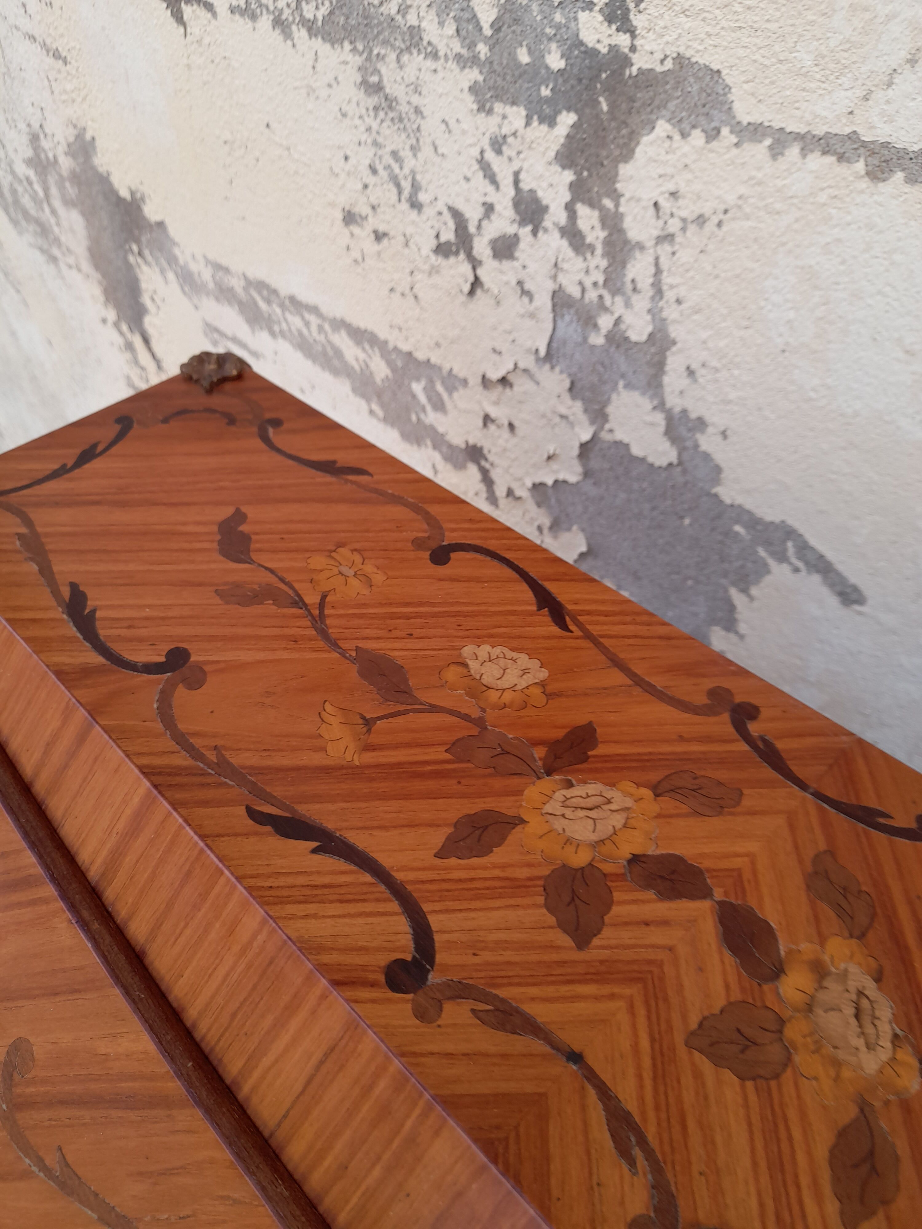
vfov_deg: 69.4
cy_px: 614
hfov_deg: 54.9
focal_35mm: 25
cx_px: 461
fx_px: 888
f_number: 2
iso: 25
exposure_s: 1/100
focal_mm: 4.6
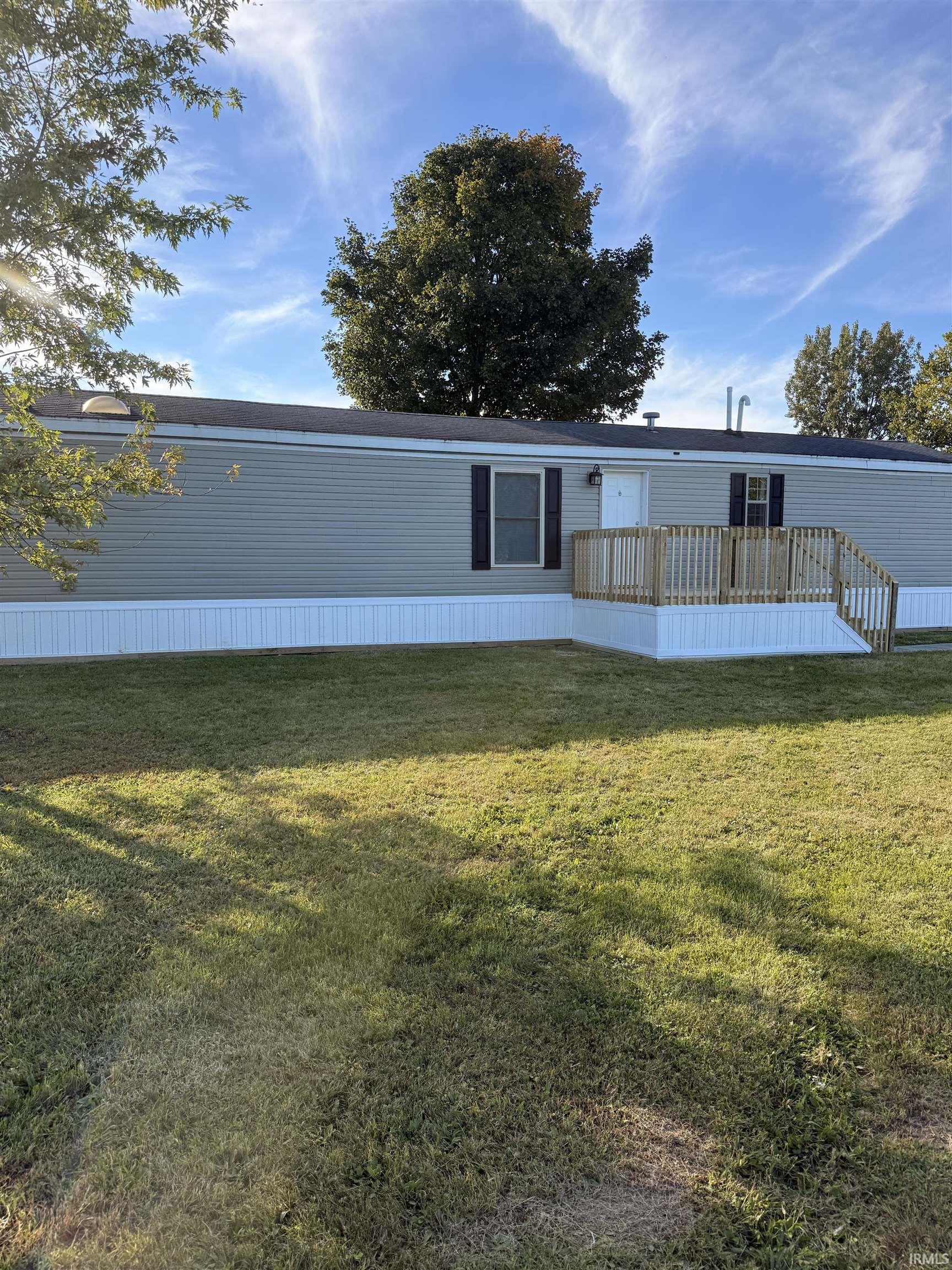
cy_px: 635
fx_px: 880
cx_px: 476
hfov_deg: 56.8
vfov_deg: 71.6
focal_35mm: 24
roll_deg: +0.0
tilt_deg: -4.5
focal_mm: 6.76
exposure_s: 1/2232
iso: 100
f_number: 1.78
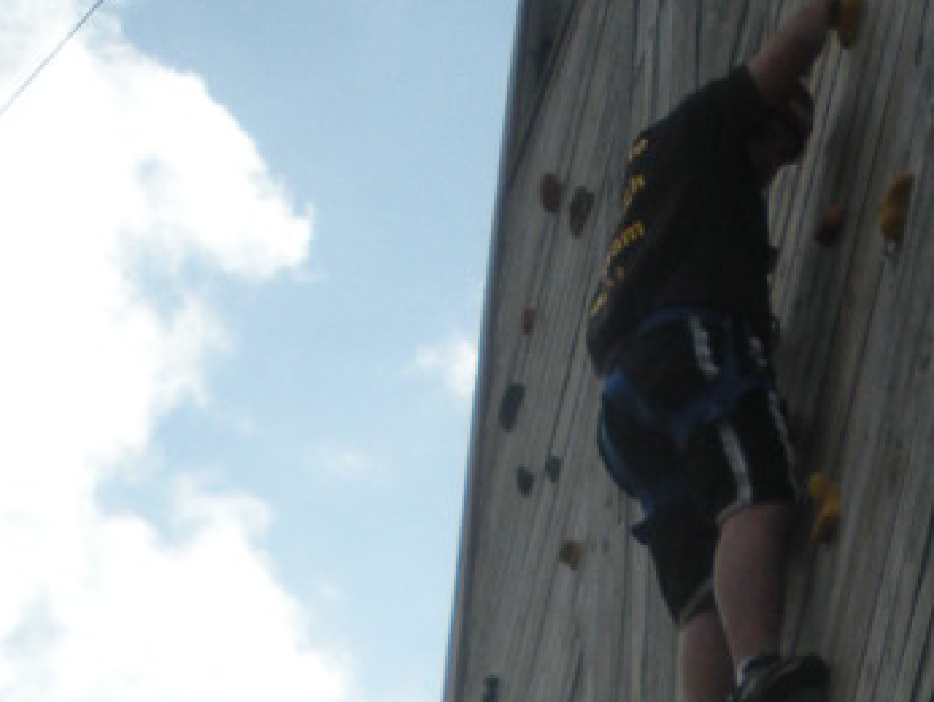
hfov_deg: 13.7
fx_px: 3834
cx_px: 961
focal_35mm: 142
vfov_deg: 9.9
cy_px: 1289
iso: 88
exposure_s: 1/1500
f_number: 3.5
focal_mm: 6.3
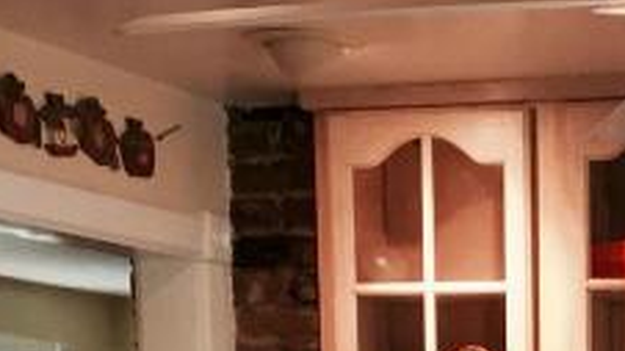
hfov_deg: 14.5
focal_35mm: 143
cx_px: 766
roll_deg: -1.4
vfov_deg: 7.6
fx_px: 2369
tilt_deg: -11.2
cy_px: 962
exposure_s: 1/30
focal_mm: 4.15
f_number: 2.2
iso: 32
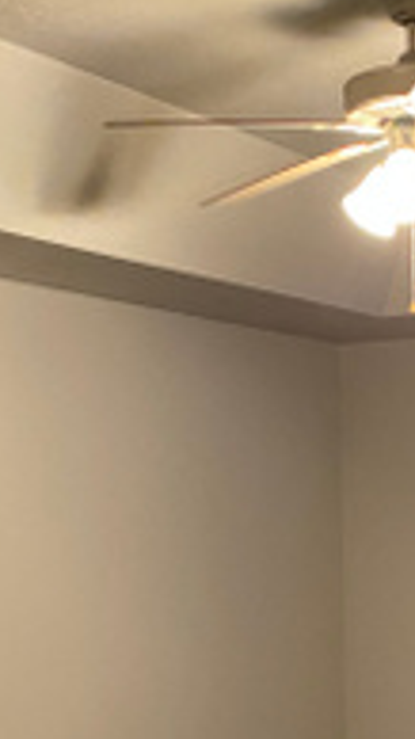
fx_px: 1371
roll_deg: +0.4
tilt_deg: -9.7
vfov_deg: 27.6
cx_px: 404
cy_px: 808
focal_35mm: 70
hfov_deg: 16.9
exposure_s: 1/40
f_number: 1.8
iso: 400
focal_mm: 4.25
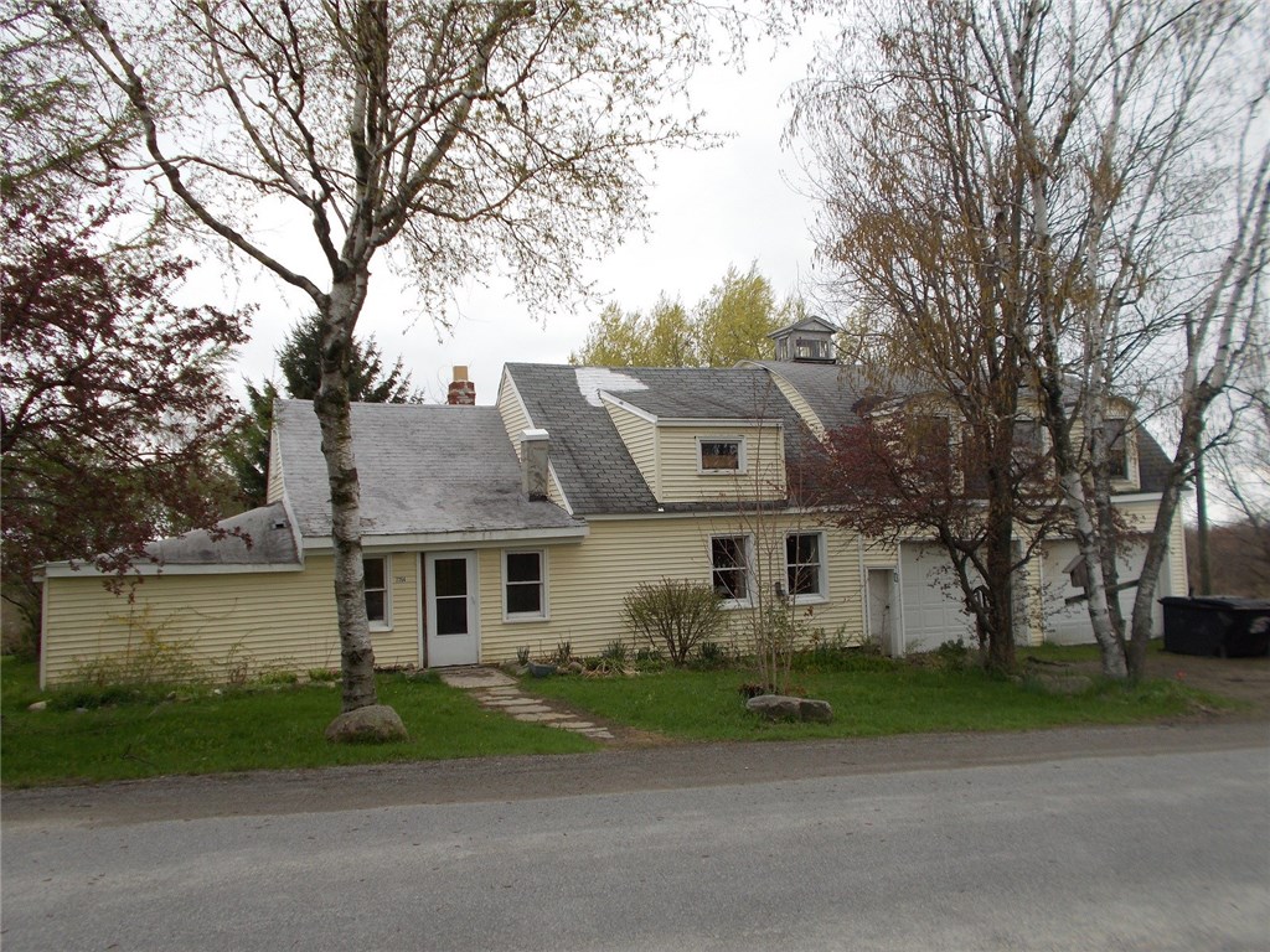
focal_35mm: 30
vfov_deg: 46.8
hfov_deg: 60.0
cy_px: 476
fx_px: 1101
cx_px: 635
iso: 80
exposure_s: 1/200
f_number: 3.4
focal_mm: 5.3
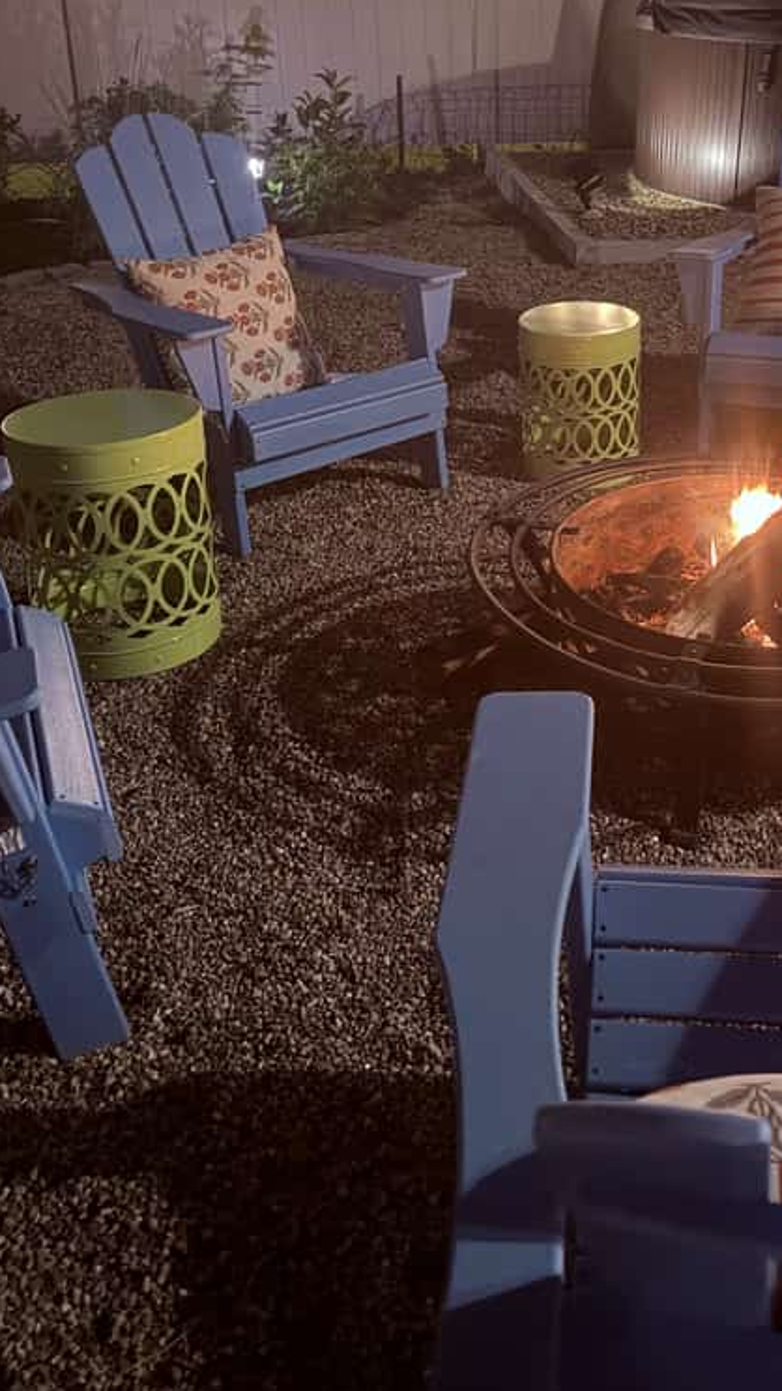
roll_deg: -2.2
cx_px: 531
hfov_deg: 32.5
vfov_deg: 54.0
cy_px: 443
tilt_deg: -20.2
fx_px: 1328
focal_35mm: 36
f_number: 1.78
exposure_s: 1/15
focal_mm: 6.76
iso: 1000
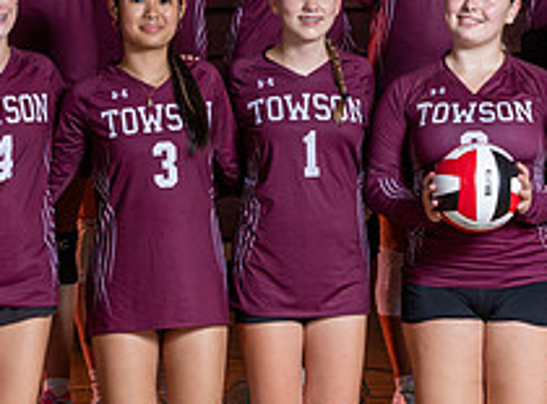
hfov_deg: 7.9
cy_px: 48
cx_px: 543
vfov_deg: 5.9
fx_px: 3944
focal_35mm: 251
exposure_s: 1/200
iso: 160
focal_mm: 77
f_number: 6.3
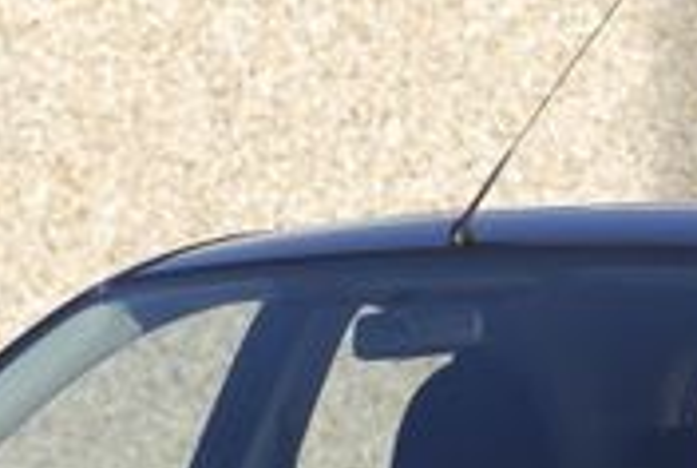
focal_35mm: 638
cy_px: 789
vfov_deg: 2.2
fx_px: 12367
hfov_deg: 3.2
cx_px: 543
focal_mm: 125
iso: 100
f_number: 9
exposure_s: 1/250
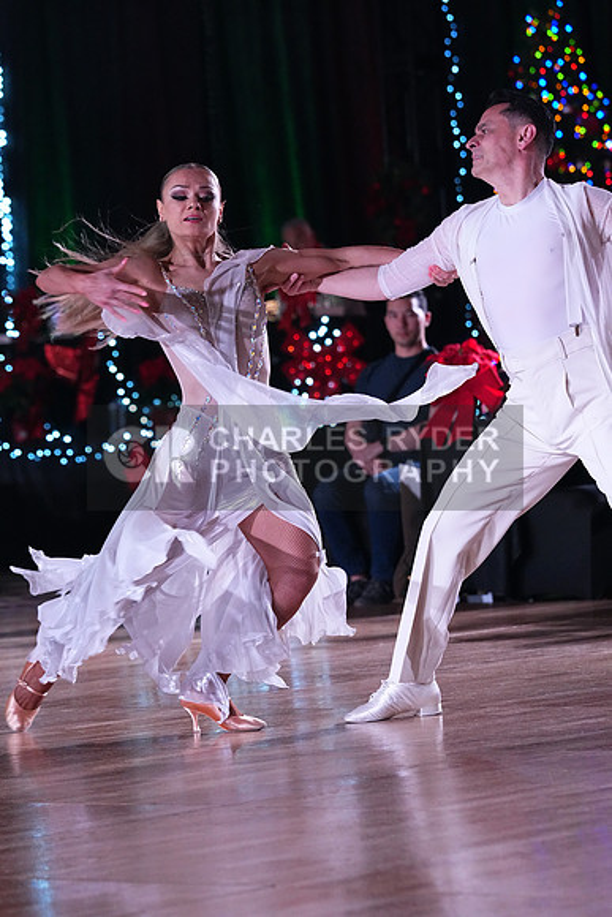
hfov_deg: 8.4
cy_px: 458
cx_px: 306
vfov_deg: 12.5
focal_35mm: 164
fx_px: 4179
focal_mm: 164
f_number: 5.6
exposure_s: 1/400
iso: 8000
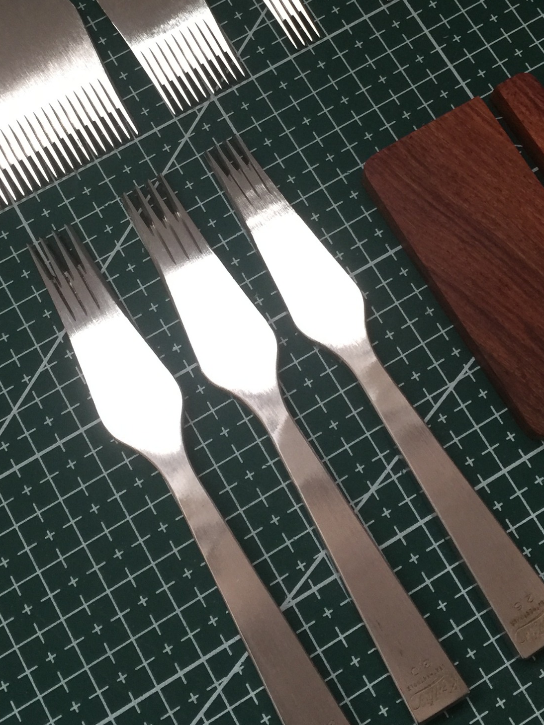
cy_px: 220
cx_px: 241
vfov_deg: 35.7
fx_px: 1111
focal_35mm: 53
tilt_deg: -73.3
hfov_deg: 27.5
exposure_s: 1/17
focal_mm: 4.15
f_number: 2.2
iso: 80
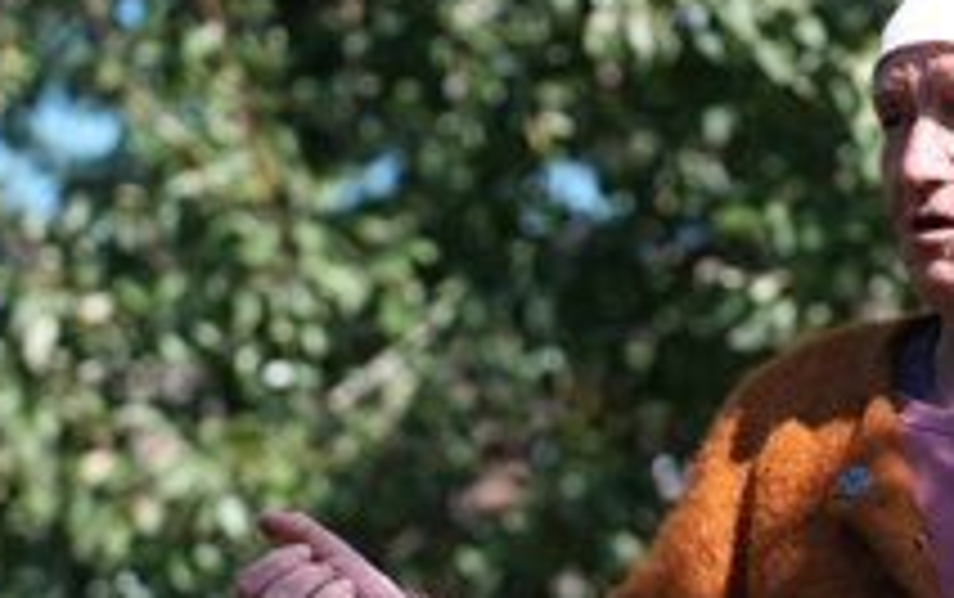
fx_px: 3253
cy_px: 425
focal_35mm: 125
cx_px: 832
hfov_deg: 16.5
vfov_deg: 10.5
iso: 1600
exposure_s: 1/800
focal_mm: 65
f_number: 2.8
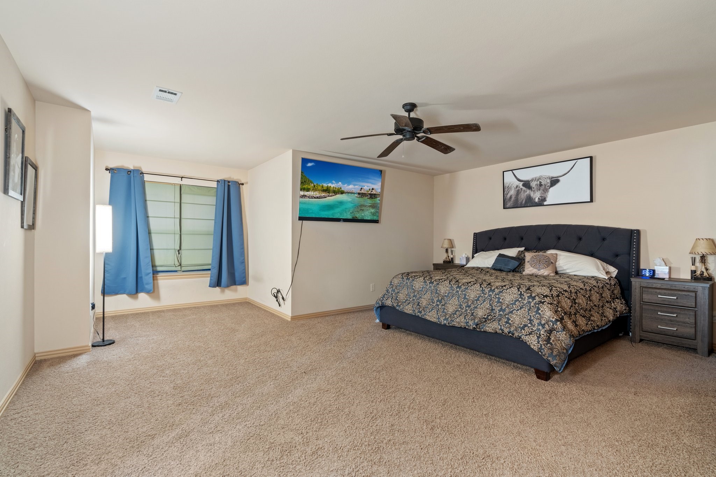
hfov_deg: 96.7
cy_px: 238
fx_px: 318
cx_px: 358
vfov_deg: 73.7
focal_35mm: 16
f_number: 8
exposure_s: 15
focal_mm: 16
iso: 320
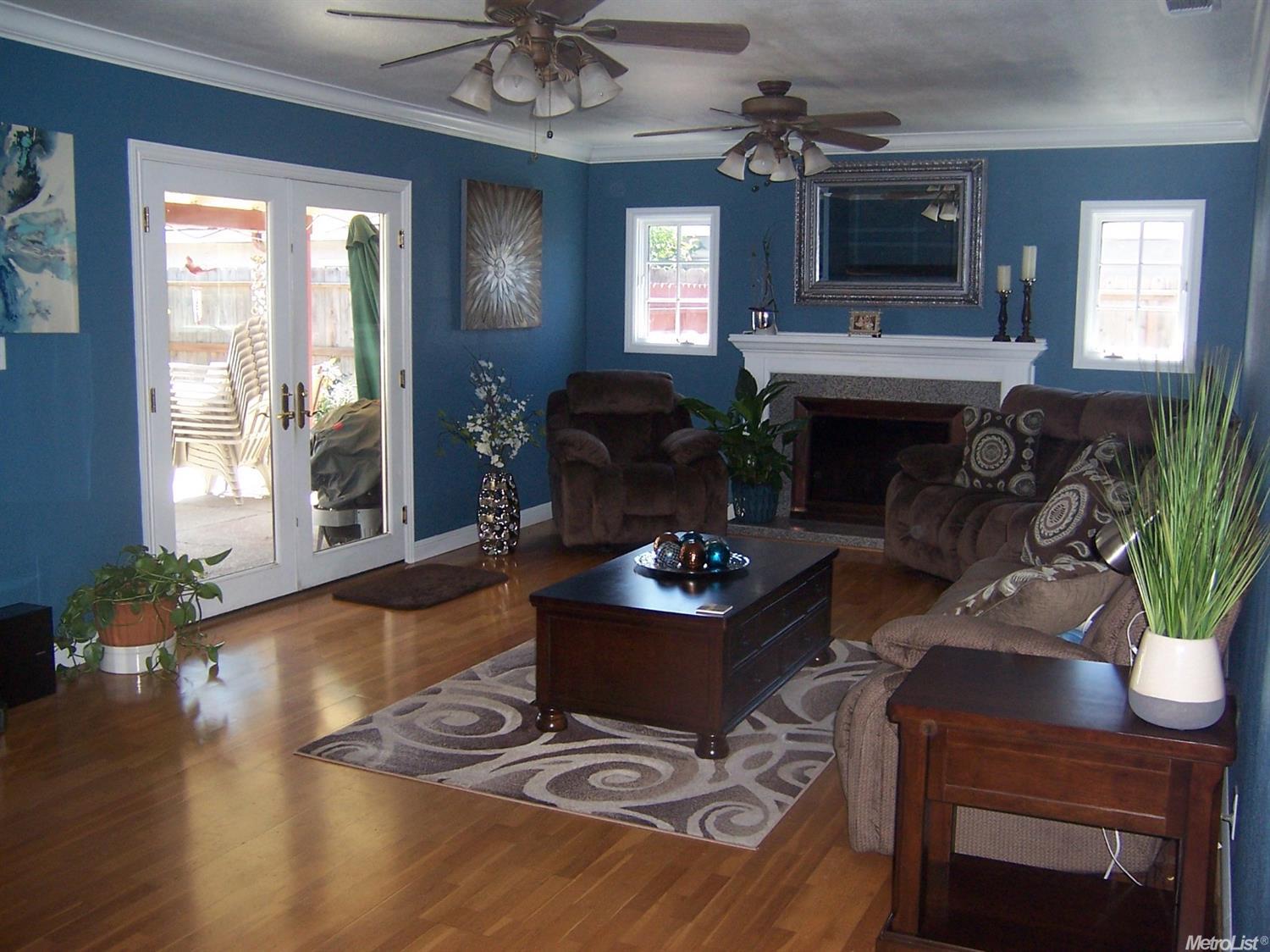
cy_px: 476
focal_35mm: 33
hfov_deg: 55.4
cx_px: 635
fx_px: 1210
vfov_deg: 42.9
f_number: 2.8
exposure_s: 1/60
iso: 140
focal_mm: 5.5
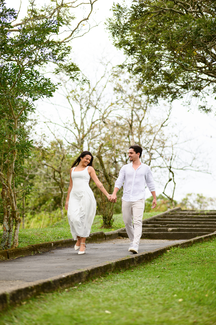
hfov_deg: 16.0
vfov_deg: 23.9
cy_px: 162
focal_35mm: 85
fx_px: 766
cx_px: 108
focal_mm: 85
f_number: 1.8
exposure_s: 1/1000
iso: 100
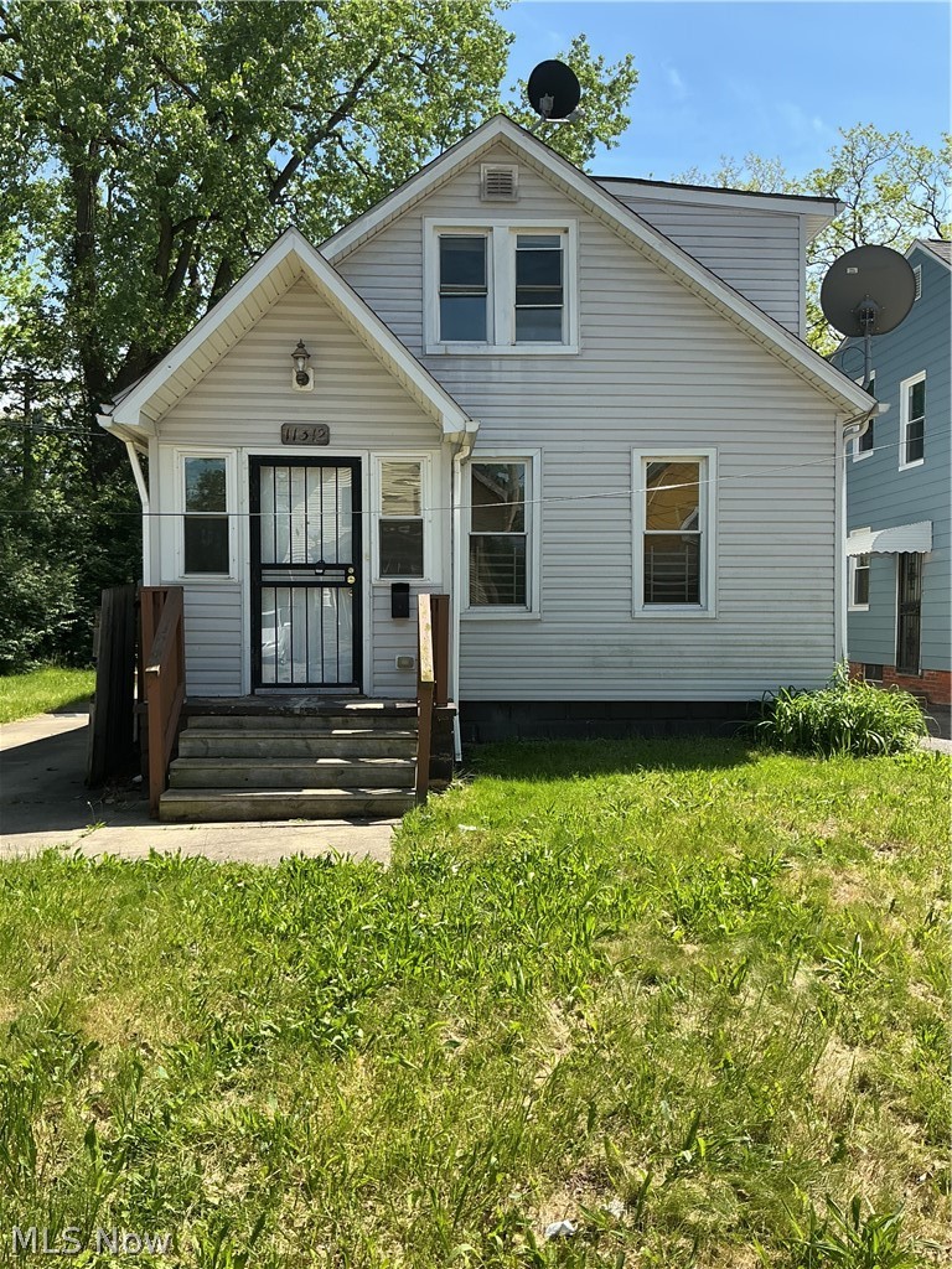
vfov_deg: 61.7
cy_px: 634
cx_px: 476
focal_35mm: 29
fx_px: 1063
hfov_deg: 48.2
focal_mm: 3
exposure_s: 1/929
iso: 25
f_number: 1.8
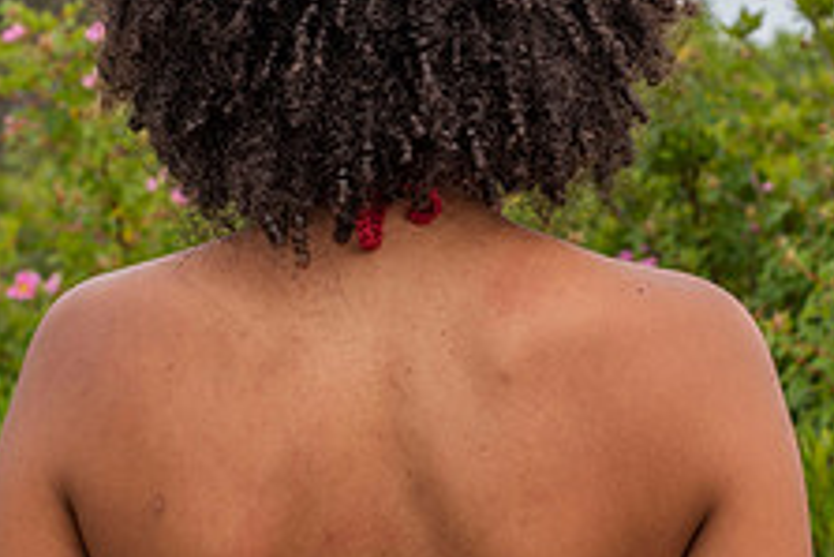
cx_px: 419
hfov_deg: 15.8
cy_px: 338
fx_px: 3014
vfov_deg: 10.6
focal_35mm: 130
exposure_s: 1/160
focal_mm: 50
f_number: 7.1
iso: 64
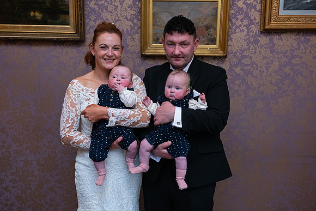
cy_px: 106
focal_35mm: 45
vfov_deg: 30.1
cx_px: 158
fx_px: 392
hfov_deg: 43.9
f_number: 5
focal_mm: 44
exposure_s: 1/160
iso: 1250
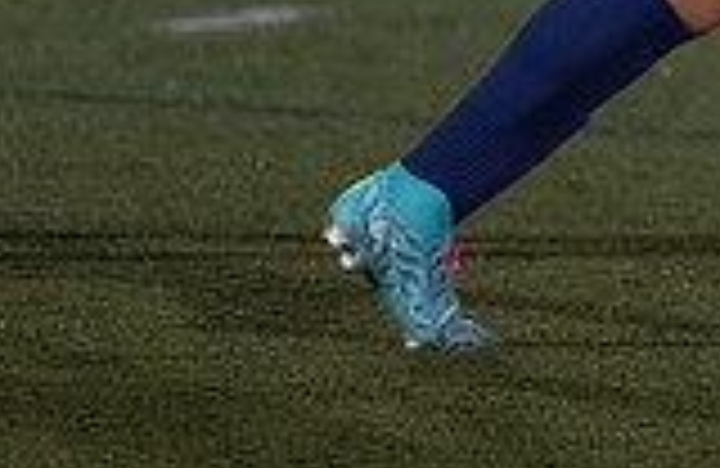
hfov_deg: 2.5
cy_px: -596
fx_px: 16552
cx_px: 1244
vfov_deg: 1.6
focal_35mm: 834
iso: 5000
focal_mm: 170
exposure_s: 1/1000
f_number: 2.8
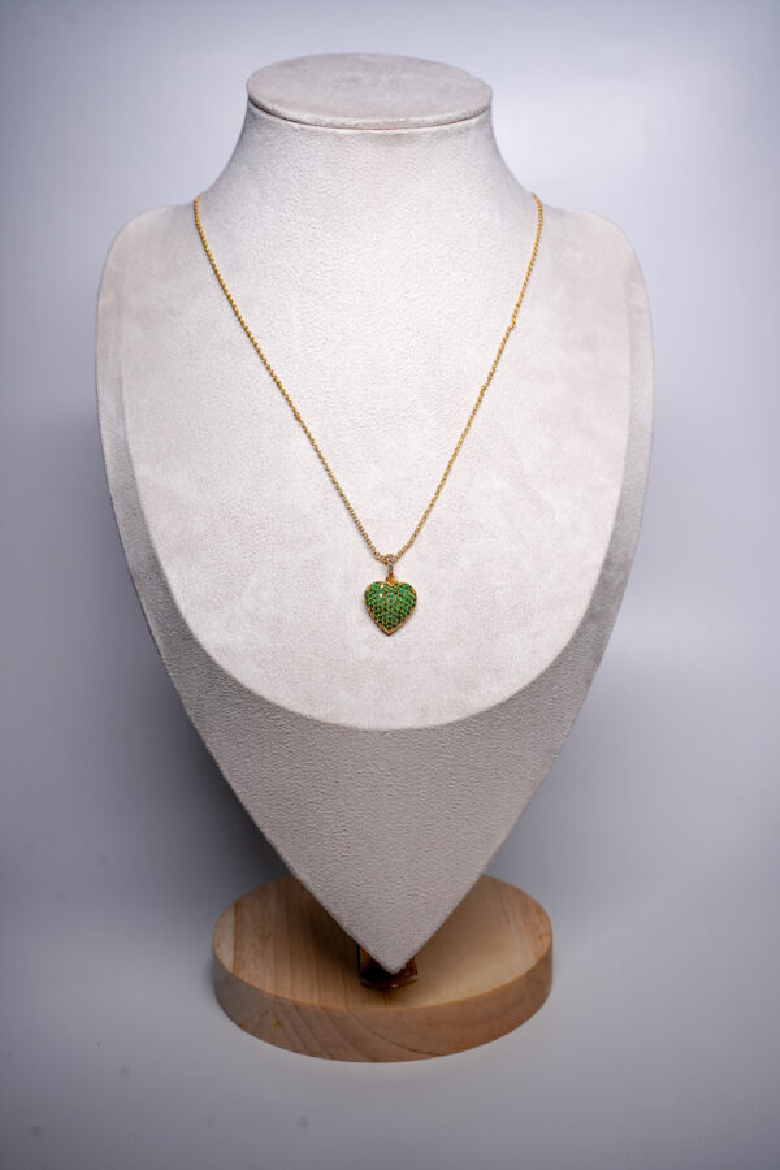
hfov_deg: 37.9
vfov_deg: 54.4
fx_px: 1137
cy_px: 585
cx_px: 390
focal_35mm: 35
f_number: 7.1
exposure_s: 1/320
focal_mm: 35
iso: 800
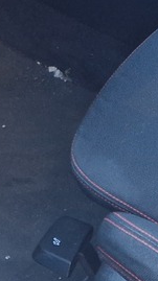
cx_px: 185
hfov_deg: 8.9
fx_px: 1000
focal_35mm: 134
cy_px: -39
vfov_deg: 15.5
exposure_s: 1/100
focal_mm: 5.4
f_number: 1.8
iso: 250
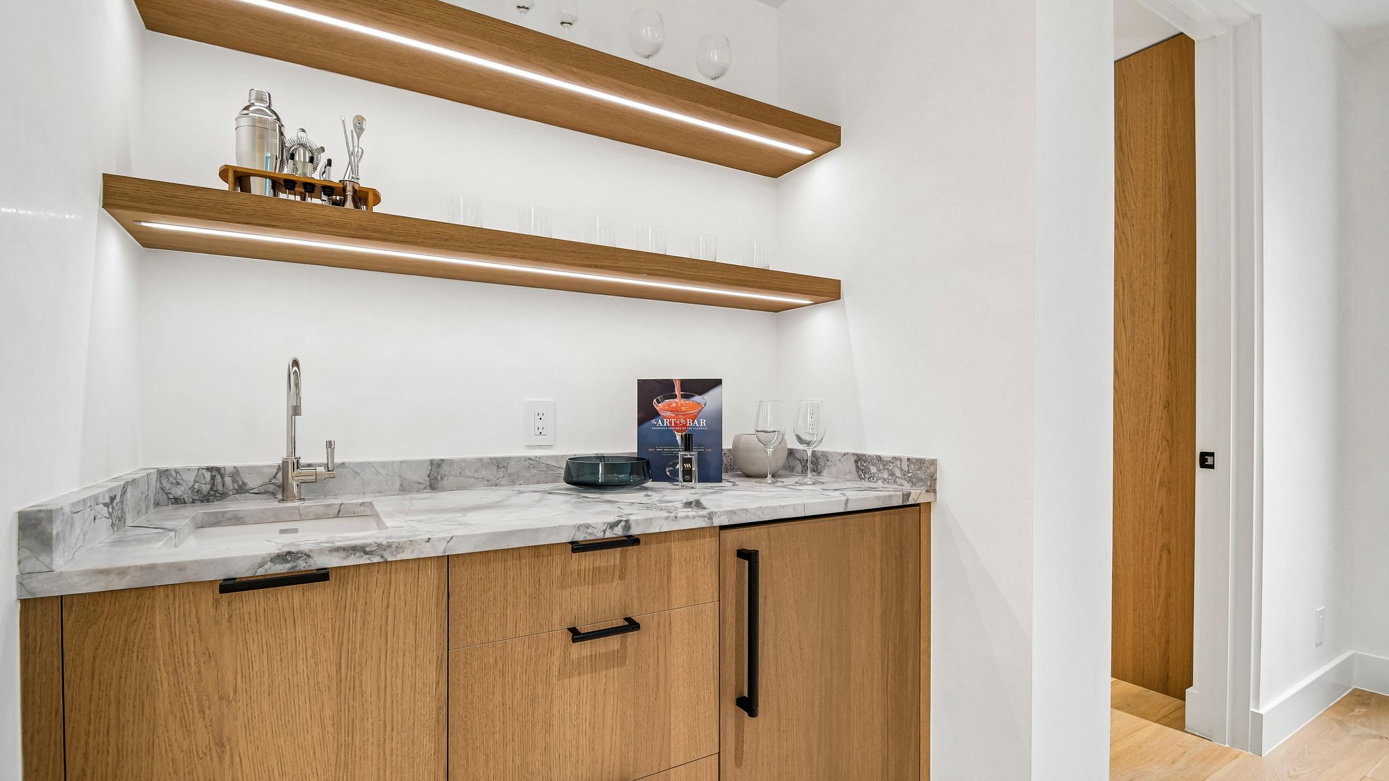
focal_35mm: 16
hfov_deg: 99.4
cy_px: 390
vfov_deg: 67.1
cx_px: 684
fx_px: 589
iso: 400
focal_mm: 10
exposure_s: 1/6
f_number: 8
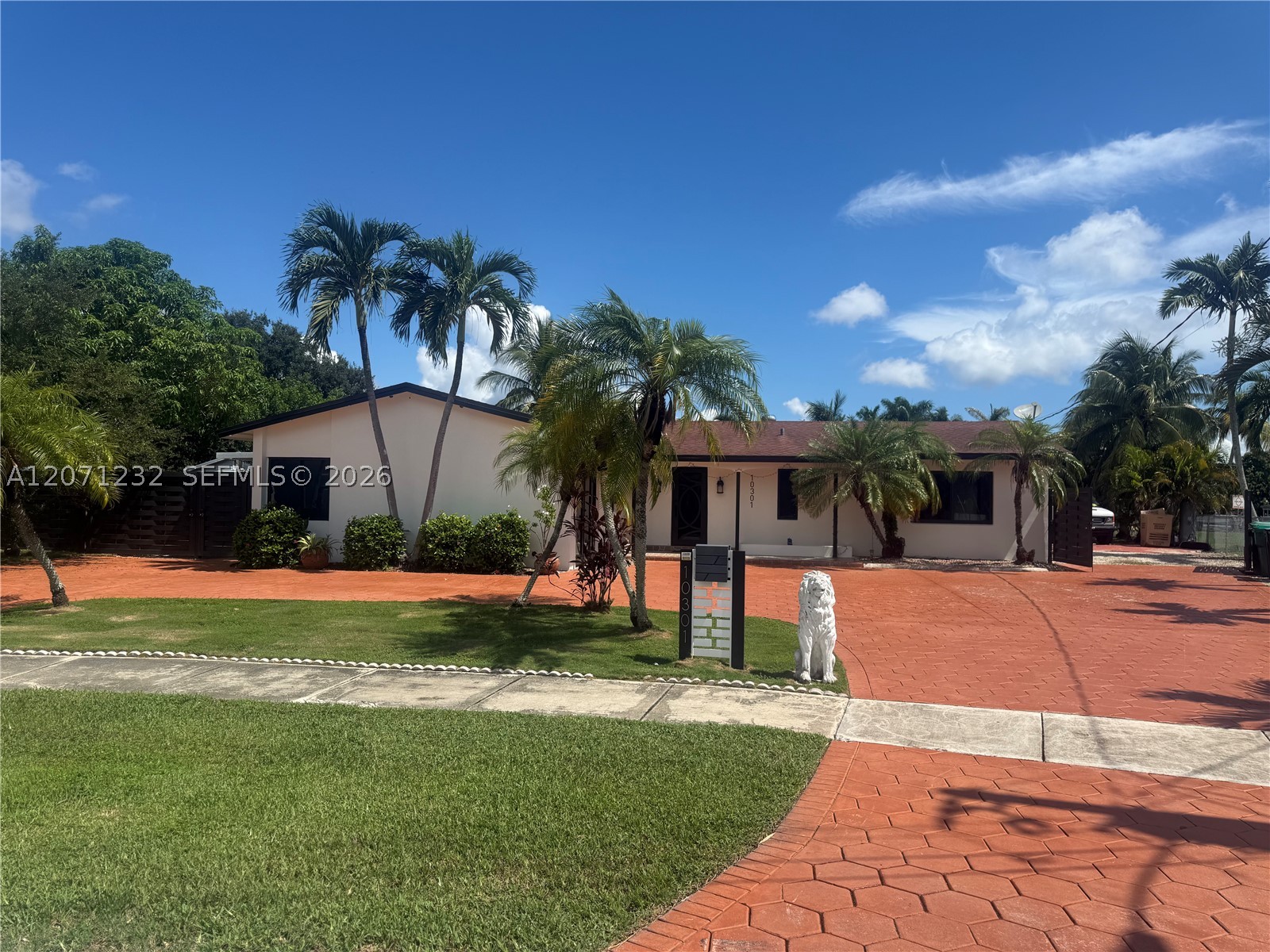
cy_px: 476
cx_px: 635
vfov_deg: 56.8
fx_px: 881
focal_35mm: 24
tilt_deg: +3.0
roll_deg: -1.1
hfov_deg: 71.6
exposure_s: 1/6173
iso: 80
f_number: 1.78
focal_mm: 6.76
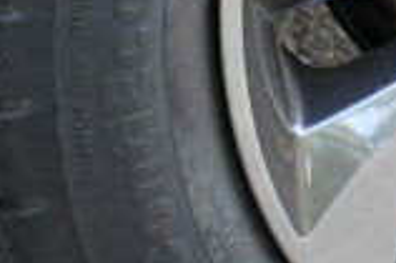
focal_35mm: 681
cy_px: -163
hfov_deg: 3.0
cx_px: 674
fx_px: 7483
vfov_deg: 2.0
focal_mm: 70
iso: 800
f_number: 5.3
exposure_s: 1/50
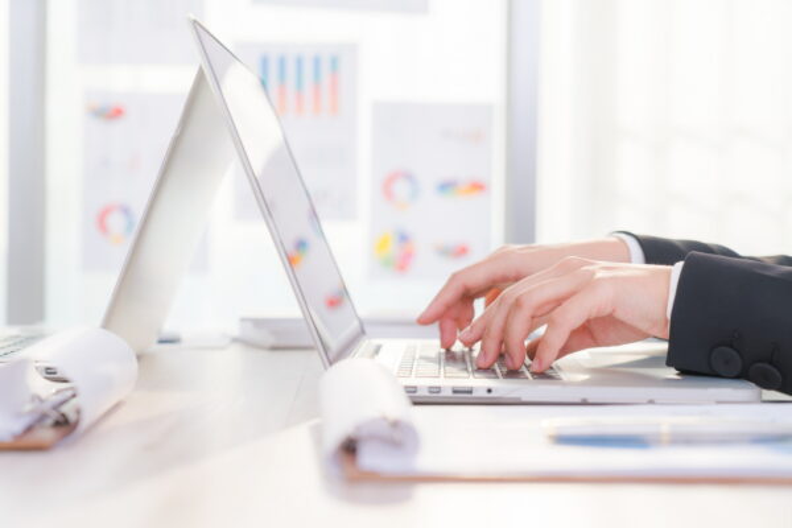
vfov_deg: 21.2
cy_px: 264
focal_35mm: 64
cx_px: 396
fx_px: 1408
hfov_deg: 31.4
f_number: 4
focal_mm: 64
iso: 100
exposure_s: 1/100
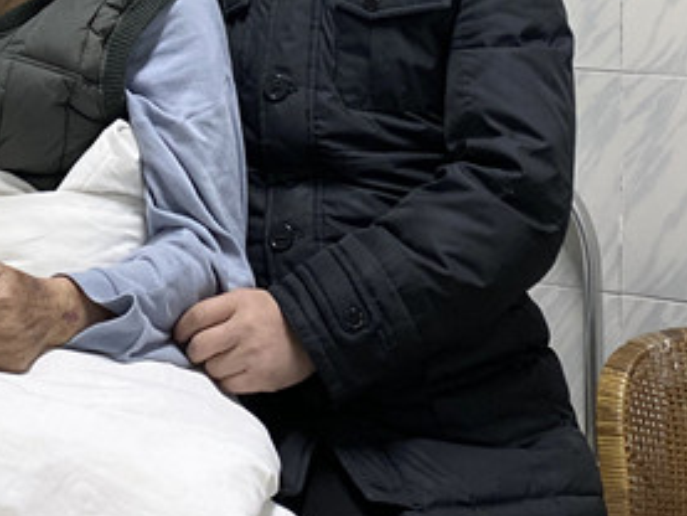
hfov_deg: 25.6
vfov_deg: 18.2
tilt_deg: +6.5
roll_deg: -2.9
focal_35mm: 75
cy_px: -174
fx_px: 1489
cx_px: 144
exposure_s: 1/50
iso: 250
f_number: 1.8
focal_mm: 4.25
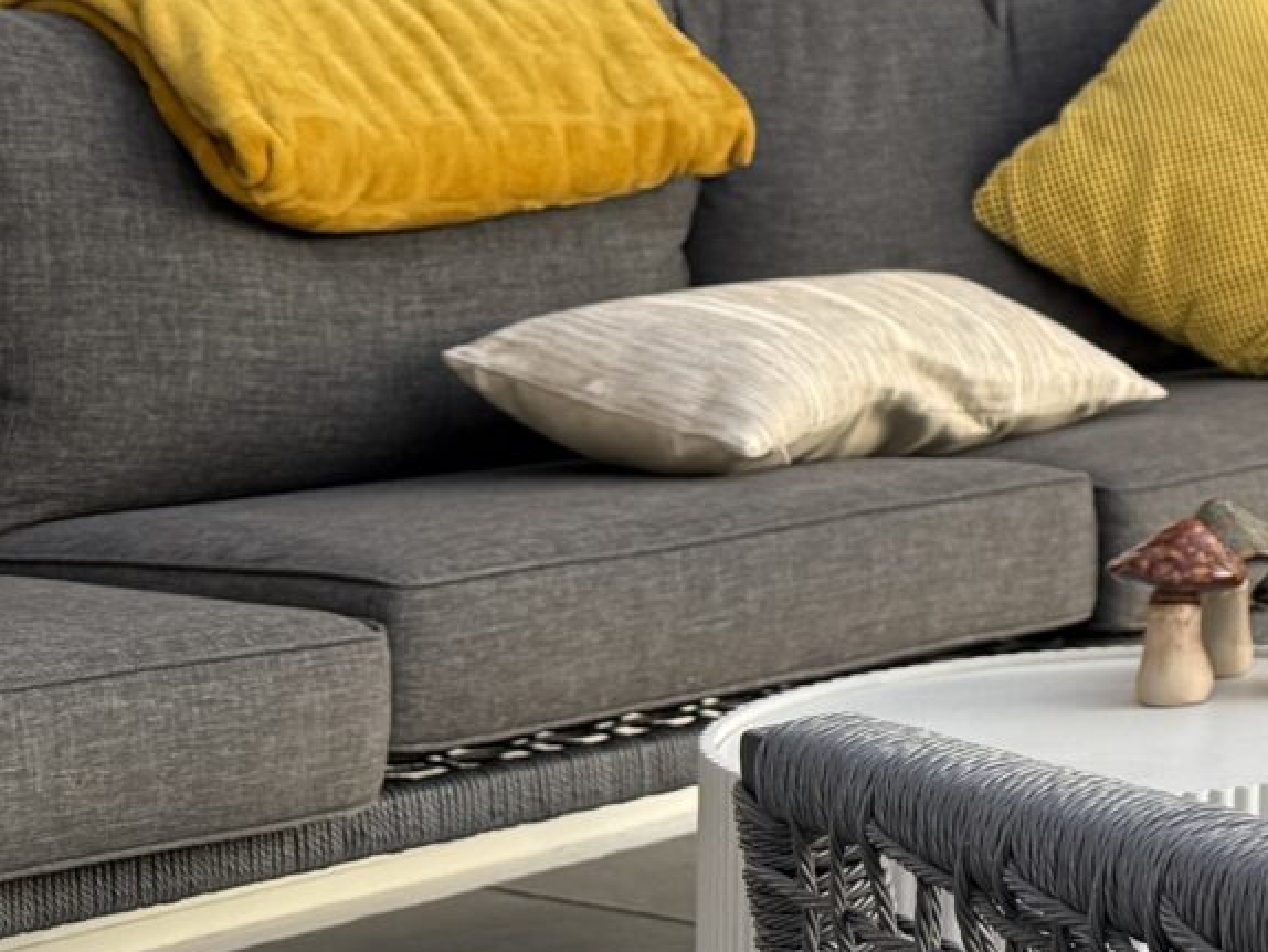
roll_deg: -0.4
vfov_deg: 13.5
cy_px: -113
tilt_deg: +1.3
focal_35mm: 107
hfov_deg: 15.8
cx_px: 2260
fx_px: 3921
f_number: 1.78
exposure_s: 1/780
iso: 100
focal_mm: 6.76
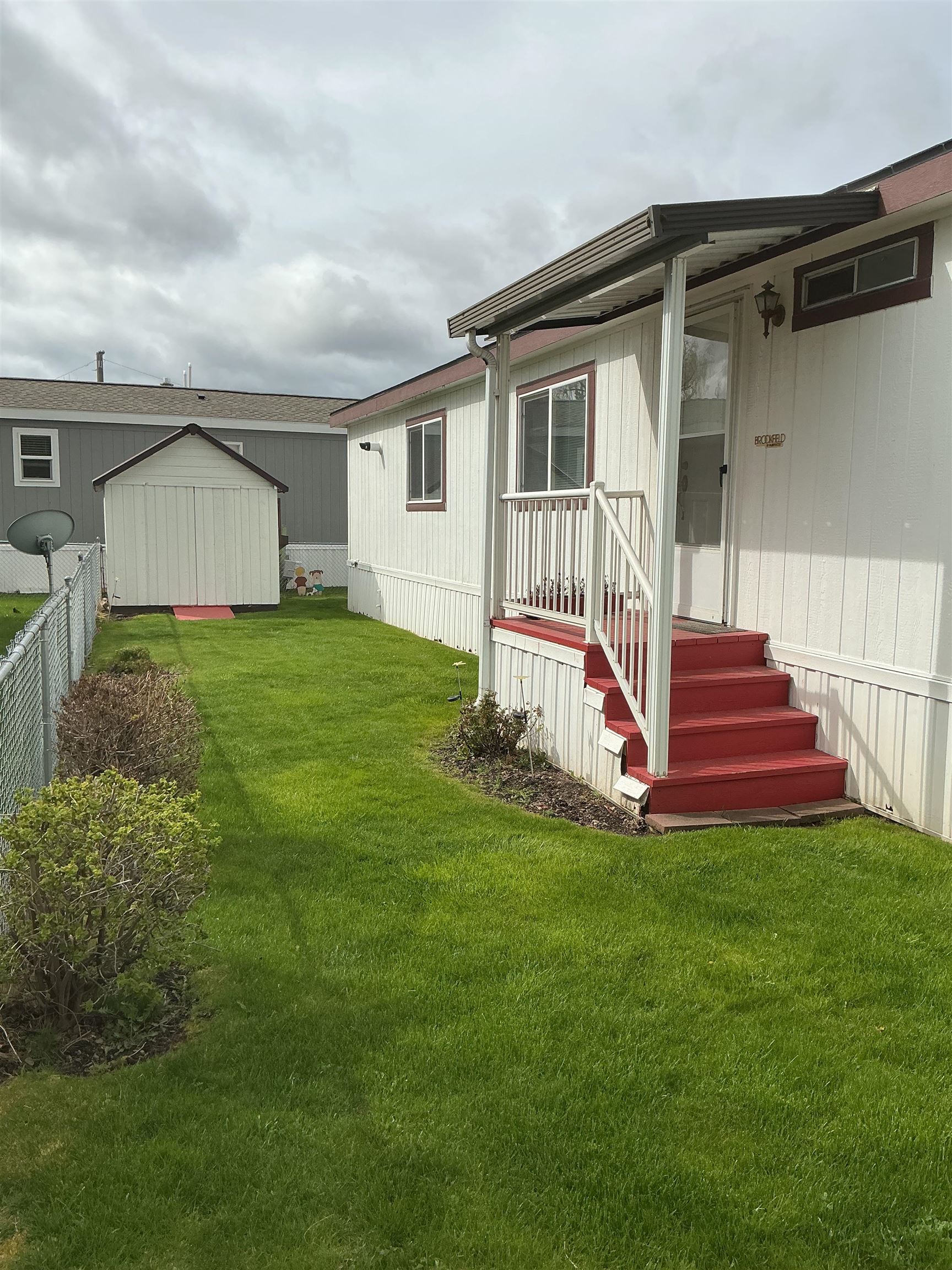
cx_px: 476
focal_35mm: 29
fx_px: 1063
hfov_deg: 48.2
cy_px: 635
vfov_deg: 61.7
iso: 25
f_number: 1.8
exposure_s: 1/3322
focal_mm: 3
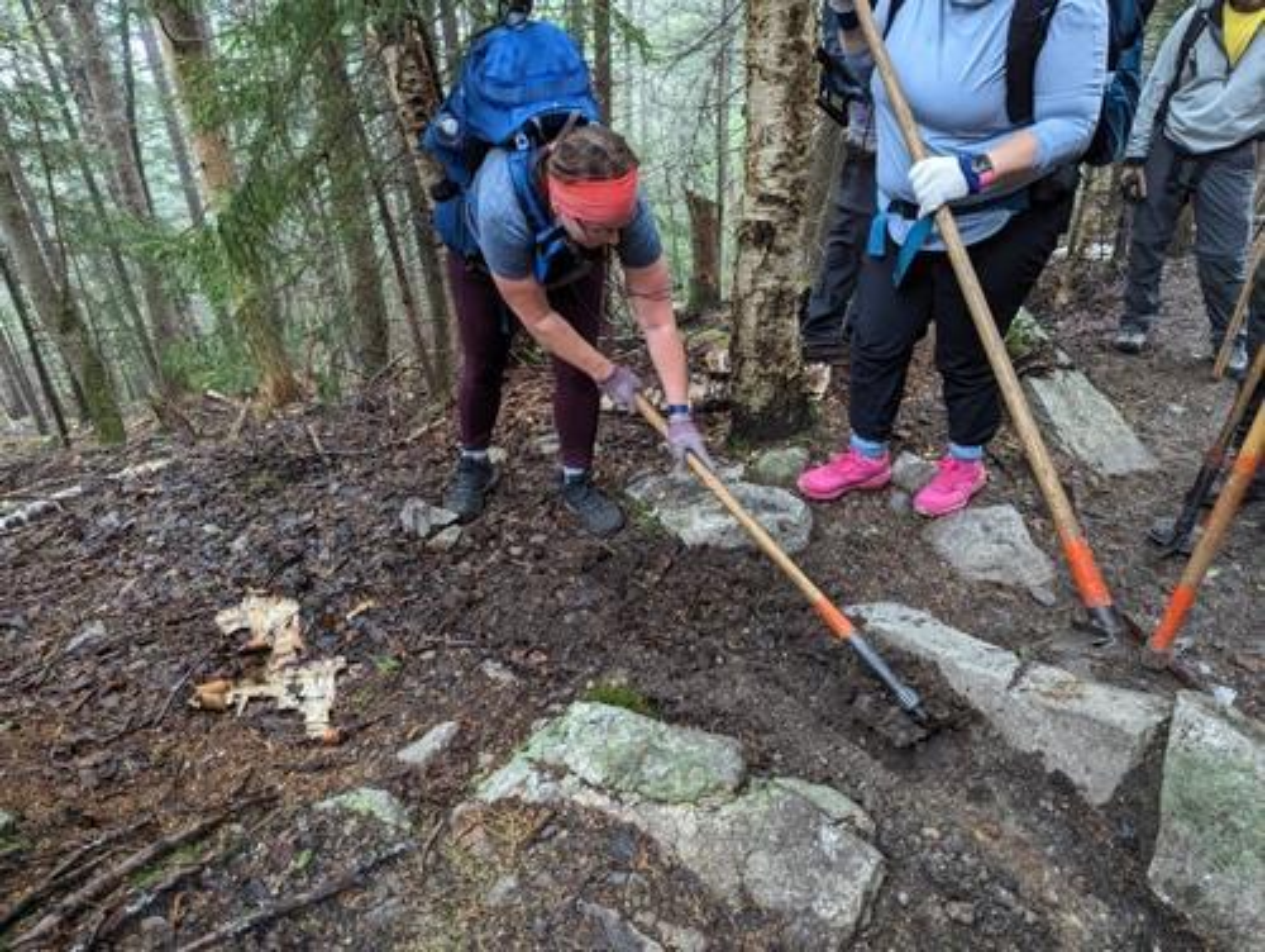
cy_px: 476
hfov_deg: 71.5
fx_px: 878
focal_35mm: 24
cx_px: 632
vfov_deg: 56.9
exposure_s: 1/149
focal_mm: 6.81
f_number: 1.85
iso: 1155
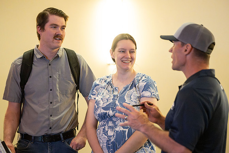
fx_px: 464
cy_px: 76
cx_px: 114
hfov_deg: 27.7
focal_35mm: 73
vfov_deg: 18.7
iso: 10000
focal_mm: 73
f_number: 2.8
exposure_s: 1/640
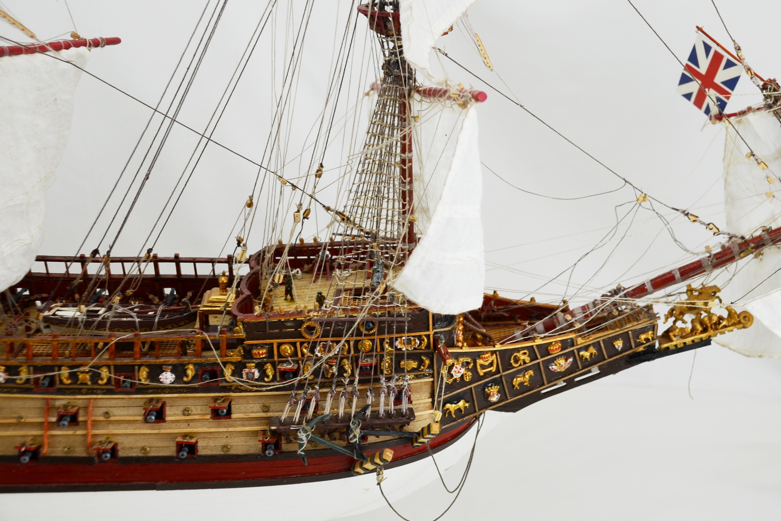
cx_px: 431
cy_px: 246
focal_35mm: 55
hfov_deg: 36.2
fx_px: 1193
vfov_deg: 24.6
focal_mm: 32
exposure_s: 1/60
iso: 100
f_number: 4.2
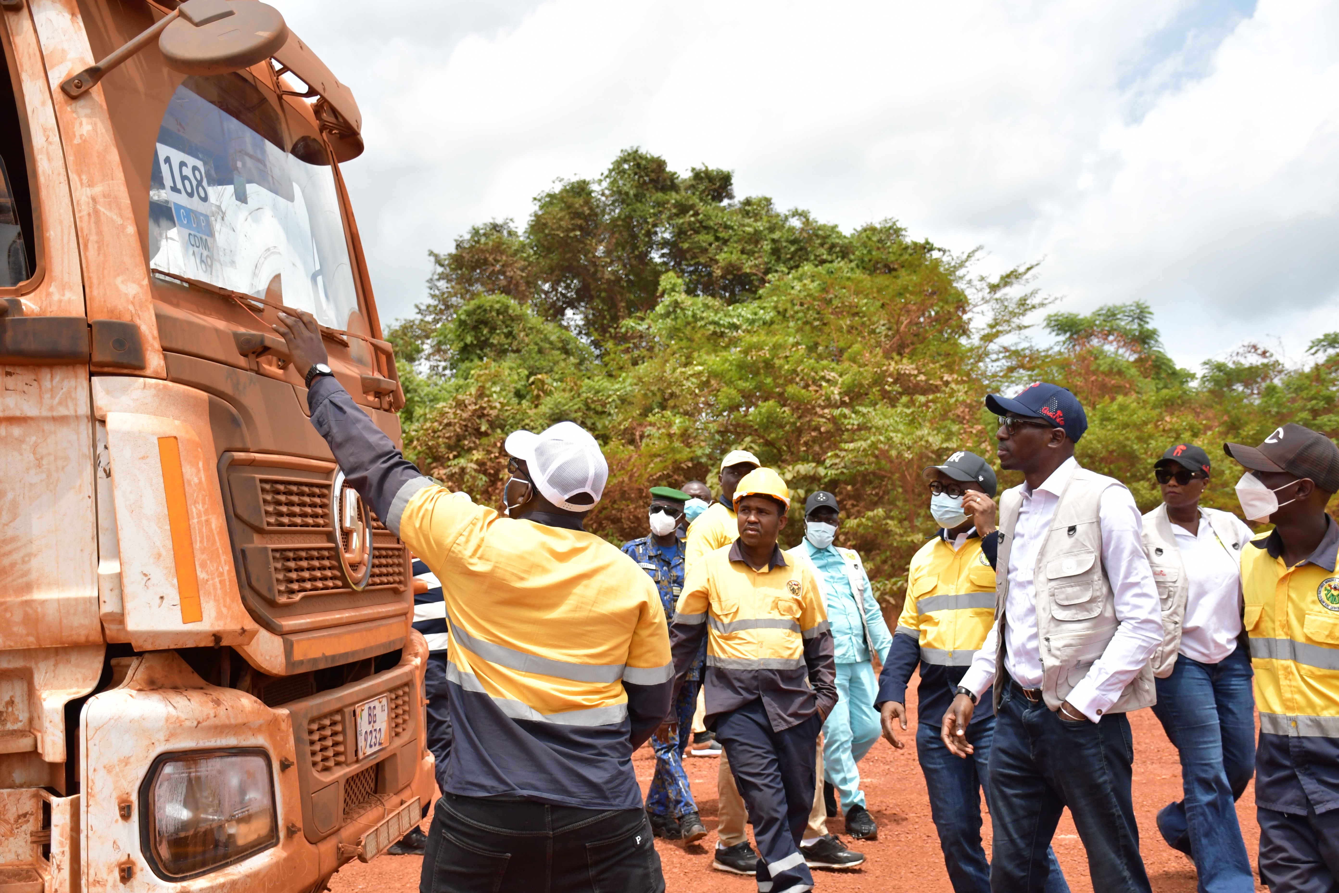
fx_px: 1674
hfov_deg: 43.6
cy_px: 446
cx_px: 670
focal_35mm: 45
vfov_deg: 29.9
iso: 1000
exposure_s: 1/5000
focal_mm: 30
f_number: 4
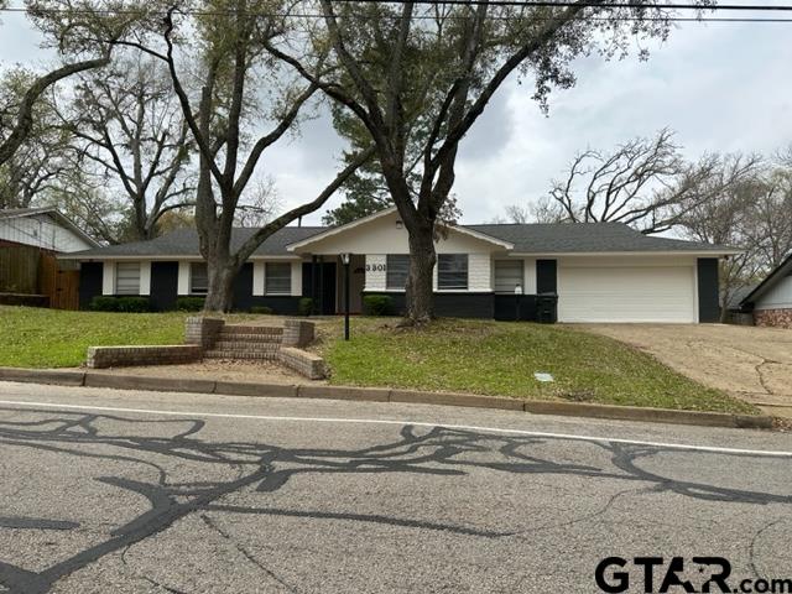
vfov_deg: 56.8
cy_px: 297
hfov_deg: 71.6
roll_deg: -1.3
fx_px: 549
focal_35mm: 24
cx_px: 396
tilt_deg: +3.2
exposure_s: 1/2525
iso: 80
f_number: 1.78
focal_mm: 6.86
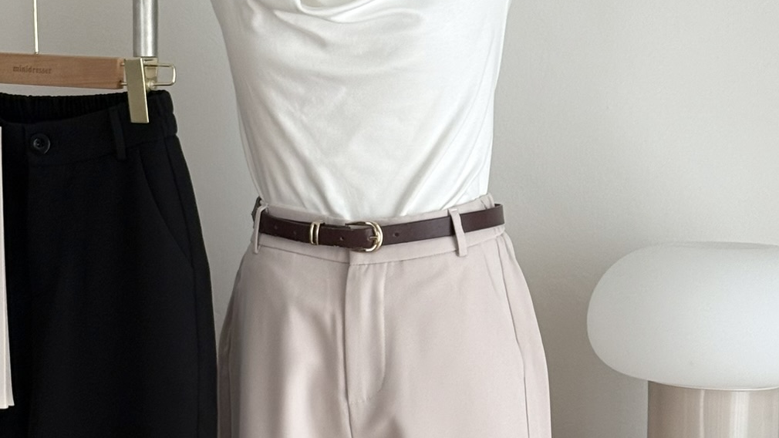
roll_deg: -0.9
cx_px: 247
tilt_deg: -6.1
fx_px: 2189
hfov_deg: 20.1
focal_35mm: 106
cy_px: 365
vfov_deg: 11.4
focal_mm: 6.76
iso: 100
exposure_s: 1/60
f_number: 1.78
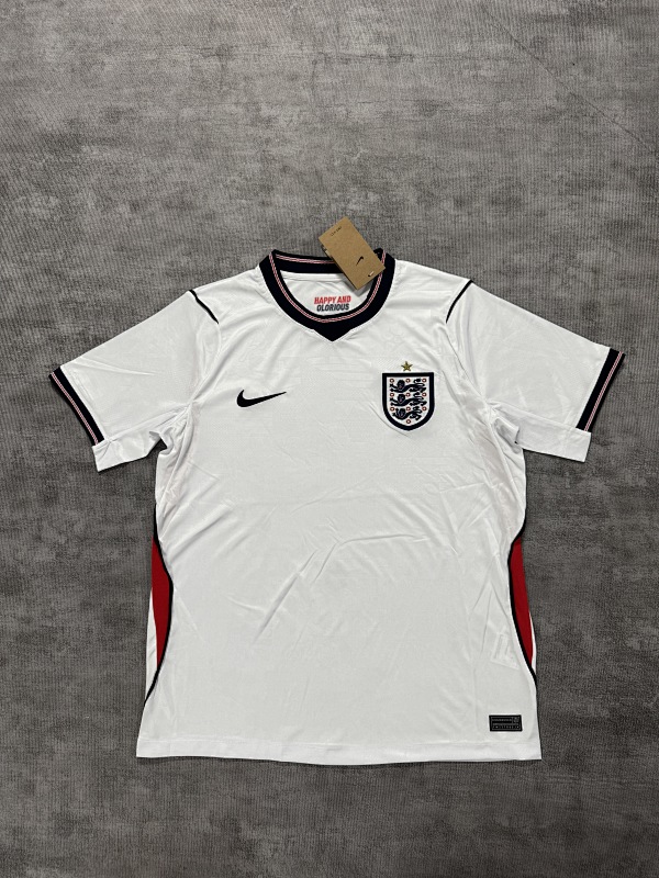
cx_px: 330
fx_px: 609
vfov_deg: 71.6
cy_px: 439
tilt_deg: -79.6
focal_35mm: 24
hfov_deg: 56.8
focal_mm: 6.76
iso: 125
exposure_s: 1/50
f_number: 1.78
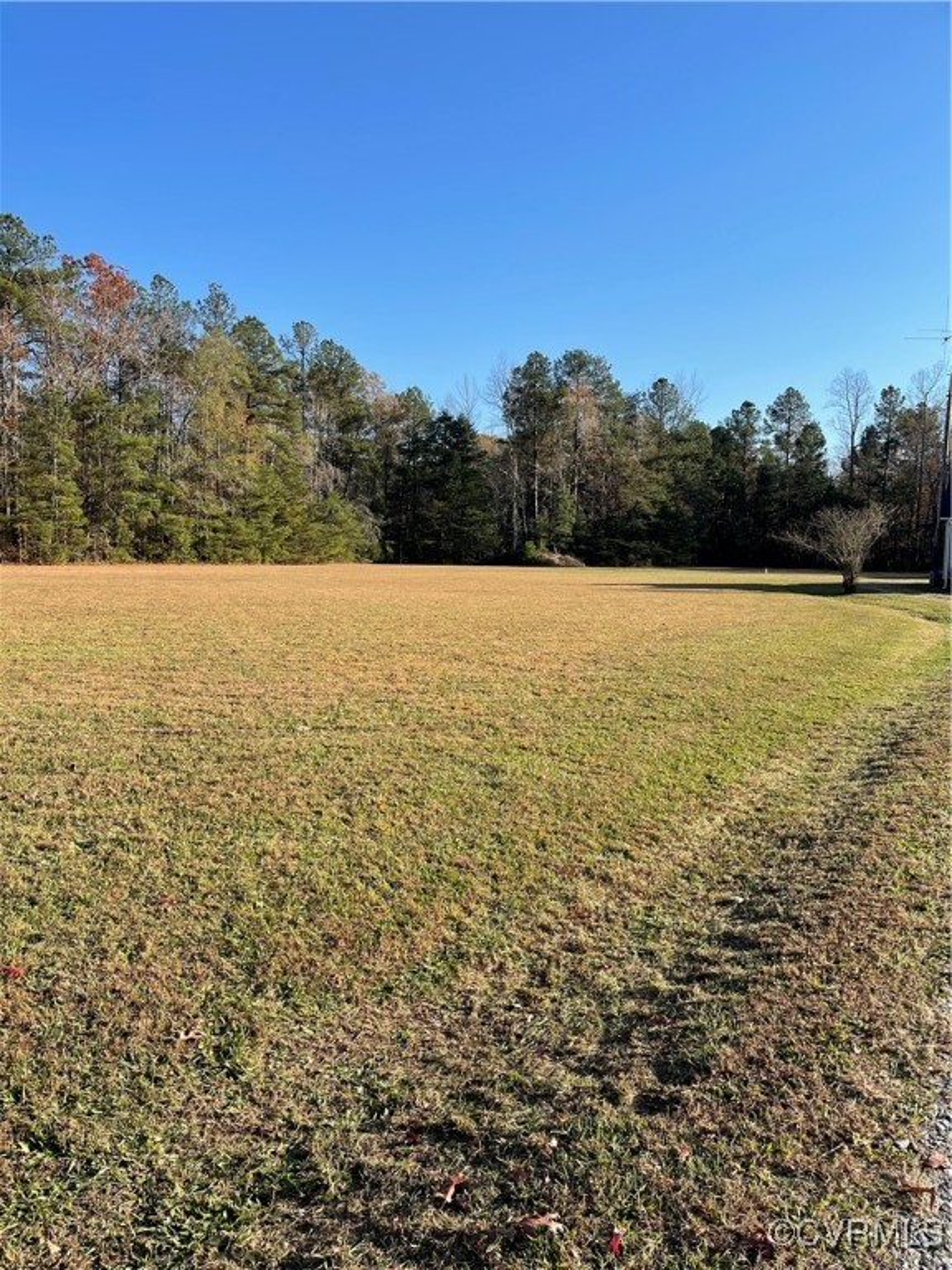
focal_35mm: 25
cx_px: 476
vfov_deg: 69.4
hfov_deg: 54.9
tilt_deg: -5.7
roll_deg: -0.8
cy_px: 635
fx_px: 917
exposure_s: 1/1976
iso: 32
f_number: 1.6
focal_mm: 5.1
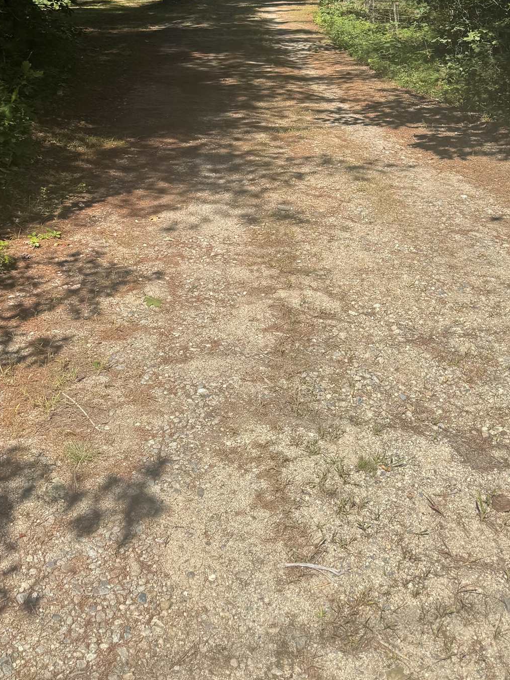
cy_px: 102
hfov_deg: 35.1
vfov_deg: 42.9
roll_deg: +0.9
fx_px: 805
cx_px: 245
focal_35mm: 41
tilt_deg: -12.0
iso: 80
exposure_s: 1/3413
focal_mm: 6.76
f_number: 1.78
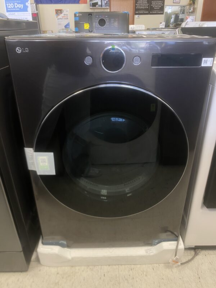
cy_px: 144
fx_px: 216
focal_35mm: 26
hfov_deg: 53.1
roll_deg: +0.5
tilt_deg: -26.5
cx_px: 108
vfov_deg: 67.3
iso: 100
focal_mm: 4.25
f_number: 1.8
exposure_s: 1/66
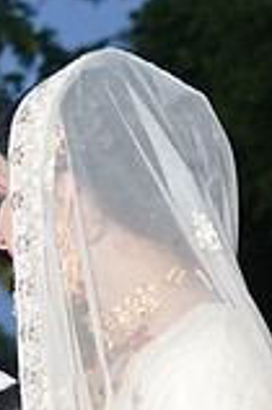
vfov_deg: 9.8
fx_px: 2340
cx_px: -74
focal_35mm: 206
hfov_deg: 6.6
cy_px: 503
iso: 5000
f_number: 4
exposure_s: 1/200
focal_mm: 56
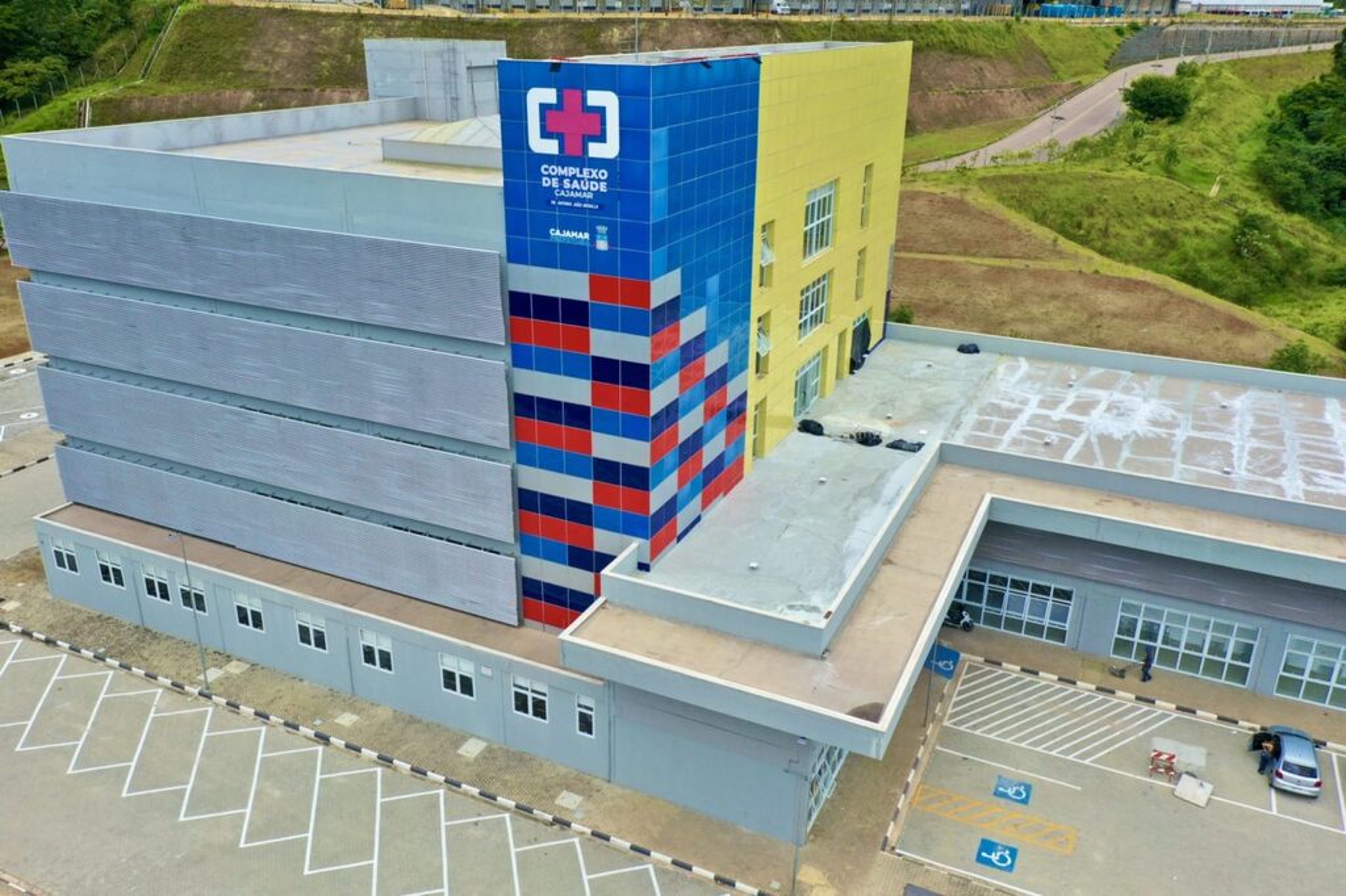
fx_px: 1046
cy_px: 448
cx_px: 673
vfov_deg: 46.4
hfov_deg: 65.5
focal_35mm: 28
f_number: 5.6
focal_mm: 10.26
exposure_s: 1/400
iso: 100
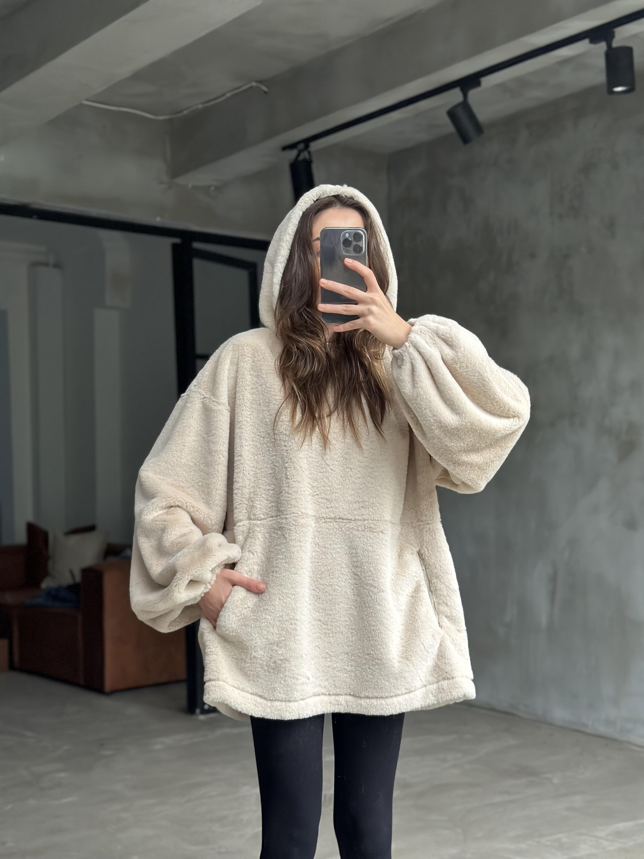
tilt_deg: -18.7
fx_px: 1191
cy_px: 430
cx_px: 322
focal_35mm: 48
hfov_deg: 30.3
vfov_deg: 39.7
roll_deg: +0.3
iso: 250
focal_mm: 6.86
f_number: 1.78
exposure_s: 1/60
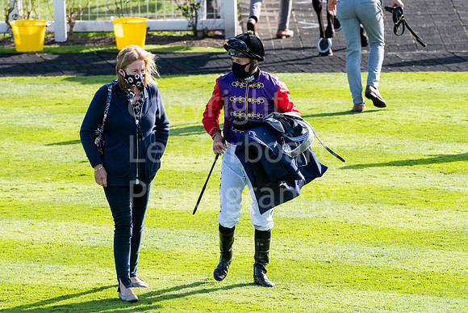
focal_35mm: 465
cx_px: 234
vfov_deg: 3.0
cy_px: 156
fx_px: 6046
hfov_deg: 4.4
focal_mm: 310
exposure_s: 1/1250
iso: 640
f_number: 6.3
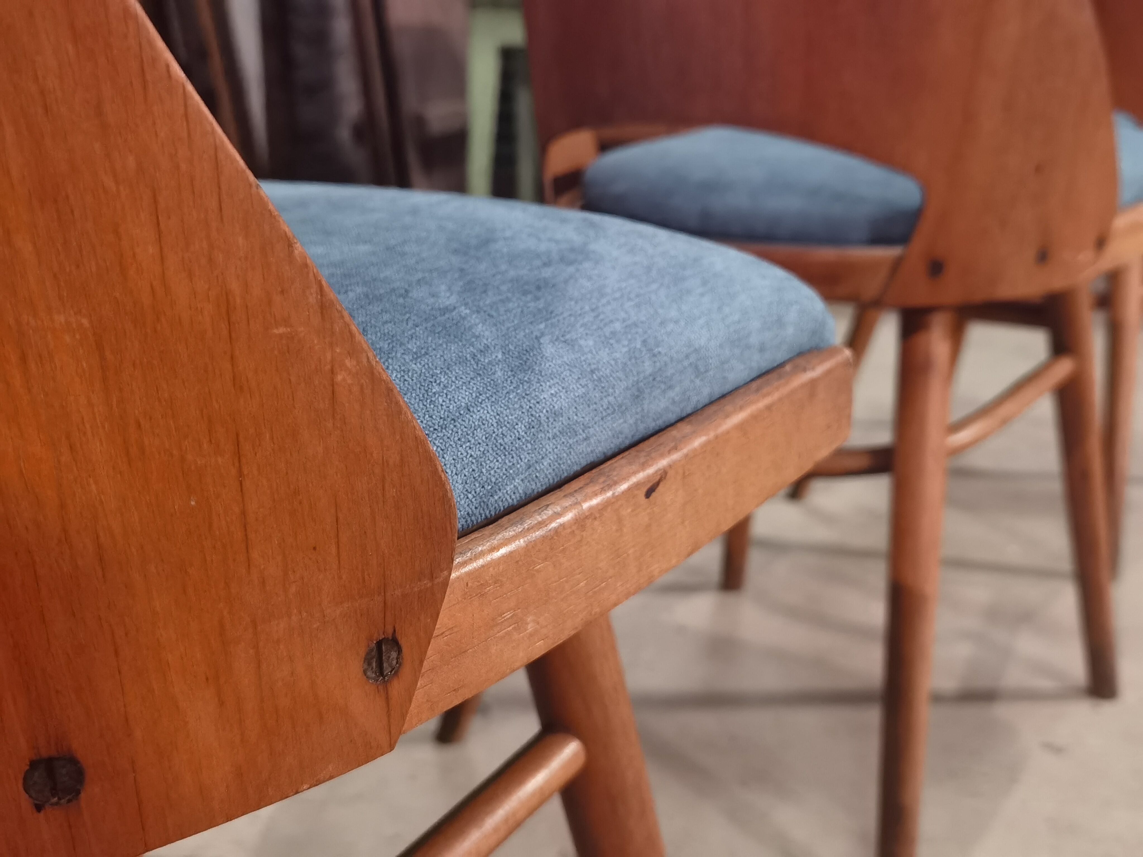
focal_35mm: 38
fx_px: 1255
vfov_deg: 37.7
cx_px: 572
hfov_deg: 49.0
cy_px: 428
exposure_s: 1/33.3
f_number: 1.9
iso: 500
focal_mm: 6.71
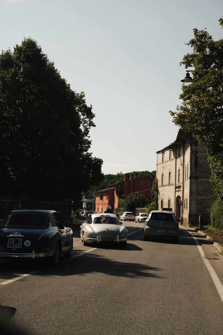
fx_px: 474
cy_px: 168
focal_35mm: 51
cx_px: 112
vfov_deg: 38.9
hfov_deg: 26.5
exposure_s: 1/800
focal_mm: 51
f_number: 4
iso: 100
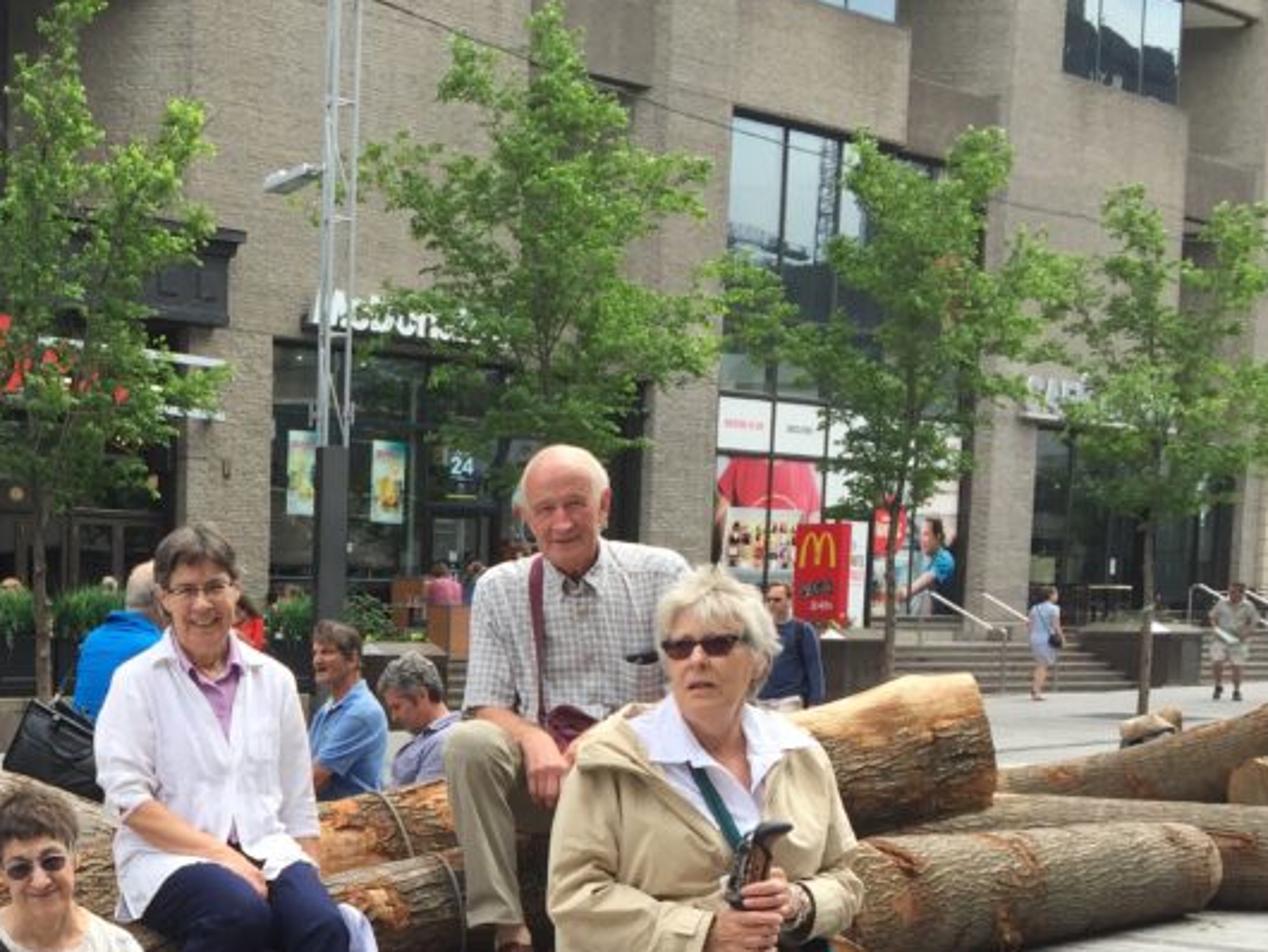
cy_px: 909
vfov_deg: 25.1
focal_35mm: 56
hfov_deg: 32.4
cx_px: 91
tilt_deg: -6.8
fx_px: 2052
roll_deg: -1.2
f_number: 2.2
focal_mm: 4.15
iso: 32
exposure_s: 1/942
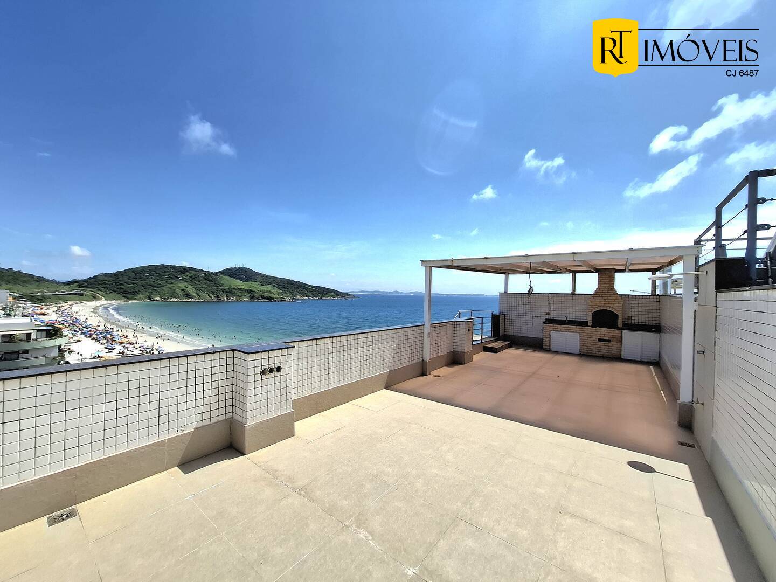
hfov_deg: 106.2
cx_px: 388
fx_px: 291
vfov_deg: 89.9
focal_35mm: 13
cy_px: 291
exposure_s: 1/1667
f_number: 2.2
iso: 40
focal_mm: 1.74
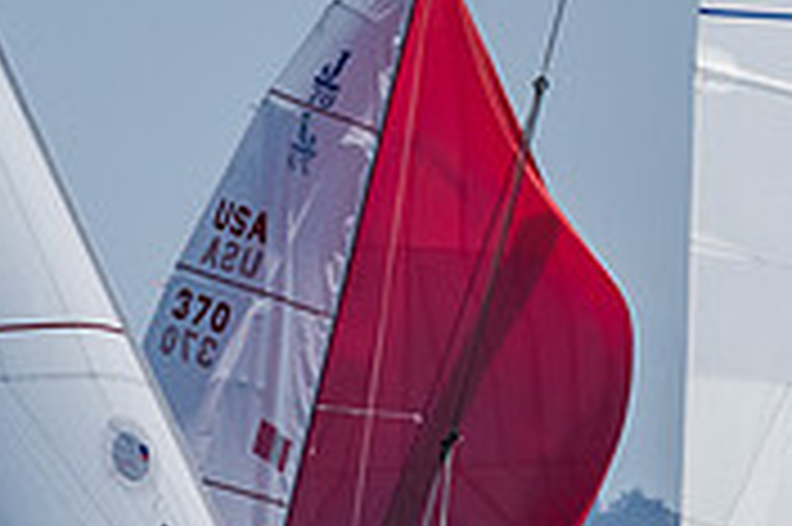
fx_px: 14682
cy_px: 848
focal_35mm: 668
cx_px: 1121
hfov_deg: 3.1
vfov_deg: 2.1
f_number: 14
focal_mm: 122
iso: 640
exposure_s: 1/1600
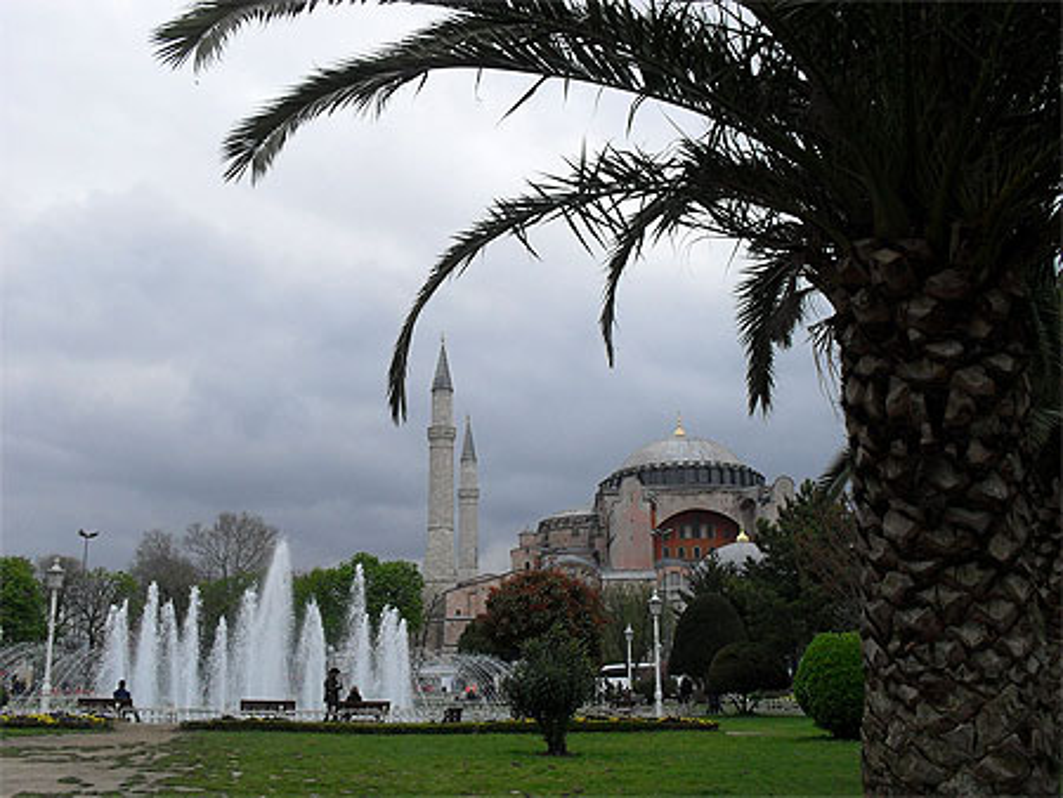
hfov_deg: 52.6
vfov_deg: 40.7
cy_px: 399
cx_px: 532
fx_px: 1075
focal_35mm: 35
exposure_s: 1/250
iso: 100
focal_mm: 6.3
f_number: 8.4
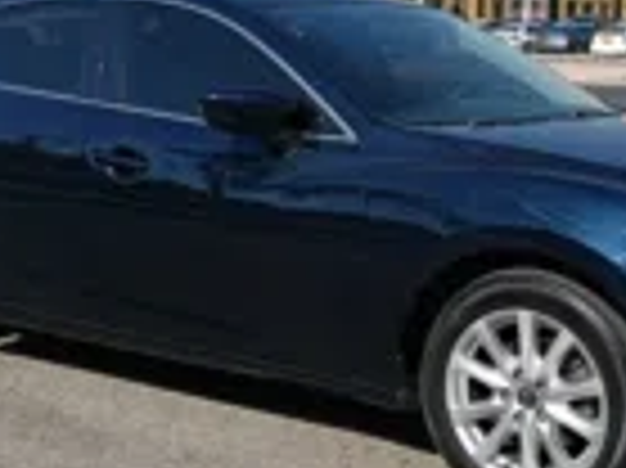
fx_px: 1247
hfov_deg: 27.9
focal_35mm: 69
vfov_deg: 21.2
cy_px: 180
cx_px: 441
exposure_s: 1/900
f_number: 1.75
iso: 178
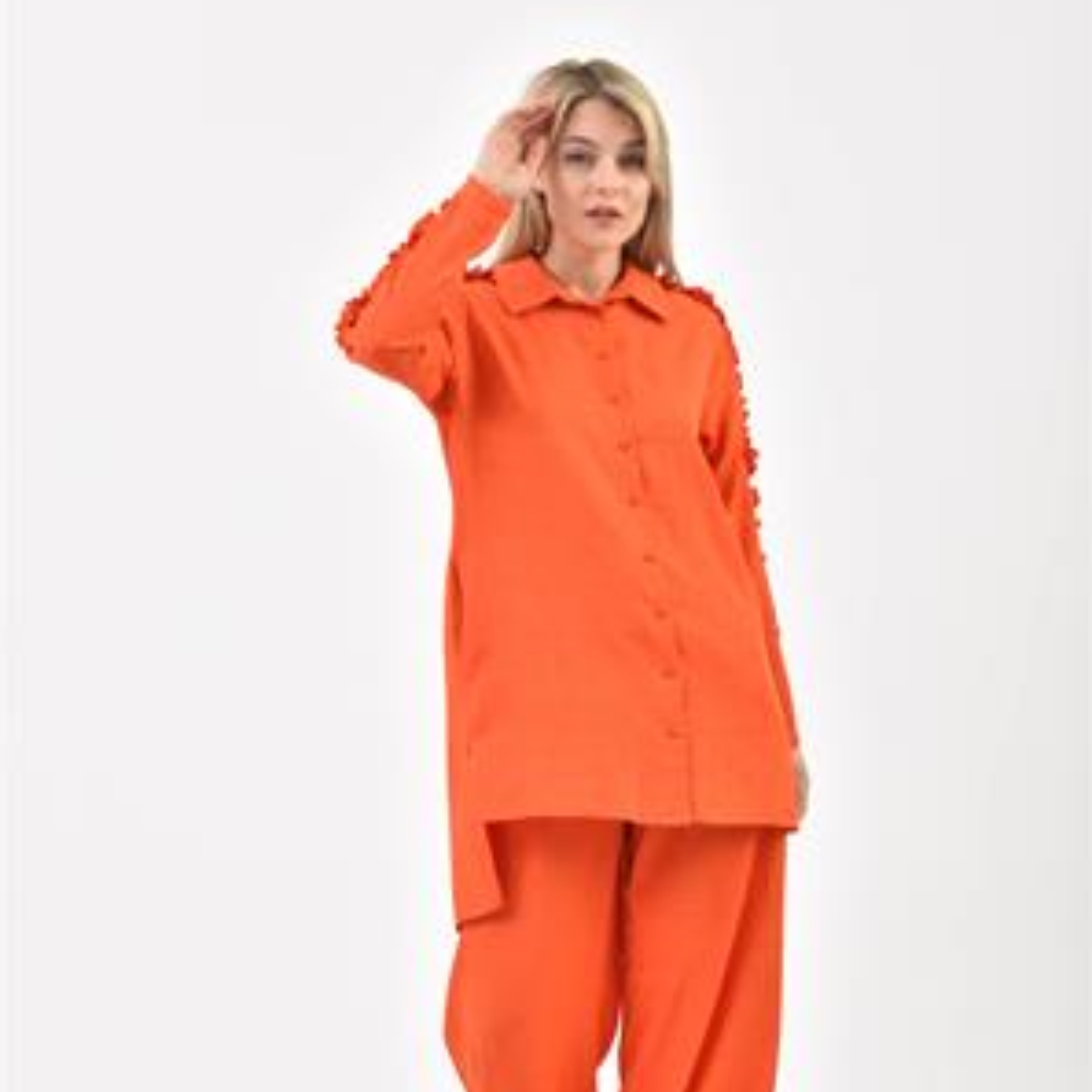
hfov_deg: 15.0
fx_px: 4140
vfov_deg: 15.0
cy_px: 658
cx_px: 548
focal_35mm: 116
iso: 100
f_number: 6.3
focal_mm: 90
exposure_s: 1/160
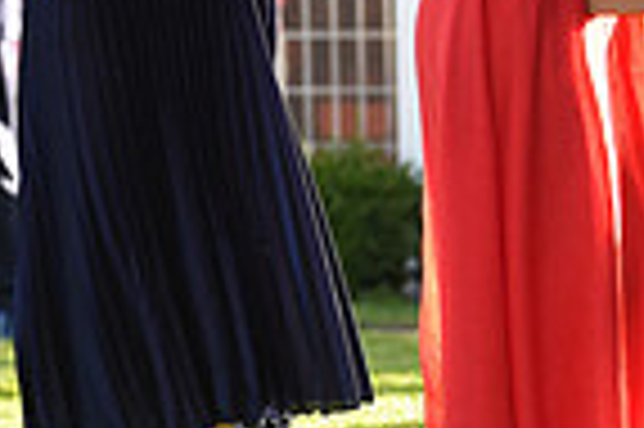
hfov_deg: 3.9
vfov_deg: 2.6
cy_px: -25
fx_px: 9452
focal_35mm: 529
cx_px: -658
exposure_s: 1/1000
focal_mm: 130
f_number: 4.5
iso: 1250
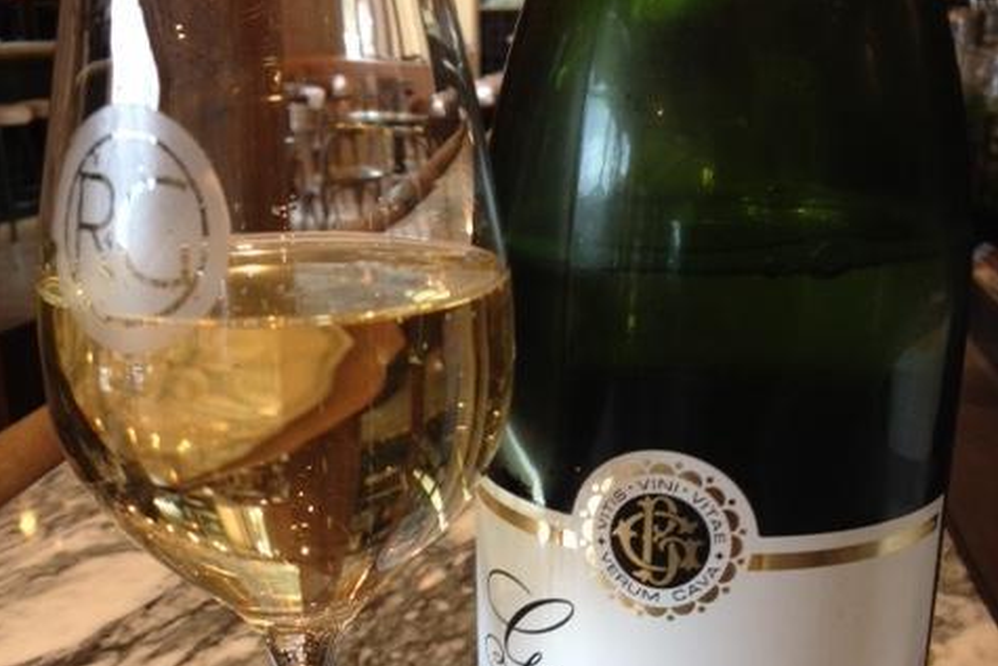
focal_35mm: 49
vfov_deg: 27.2
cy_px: 498
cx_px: 496
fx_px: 1359
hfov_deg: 40.3
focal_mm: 4.28
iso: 80
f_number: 2.4
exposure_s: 1/20
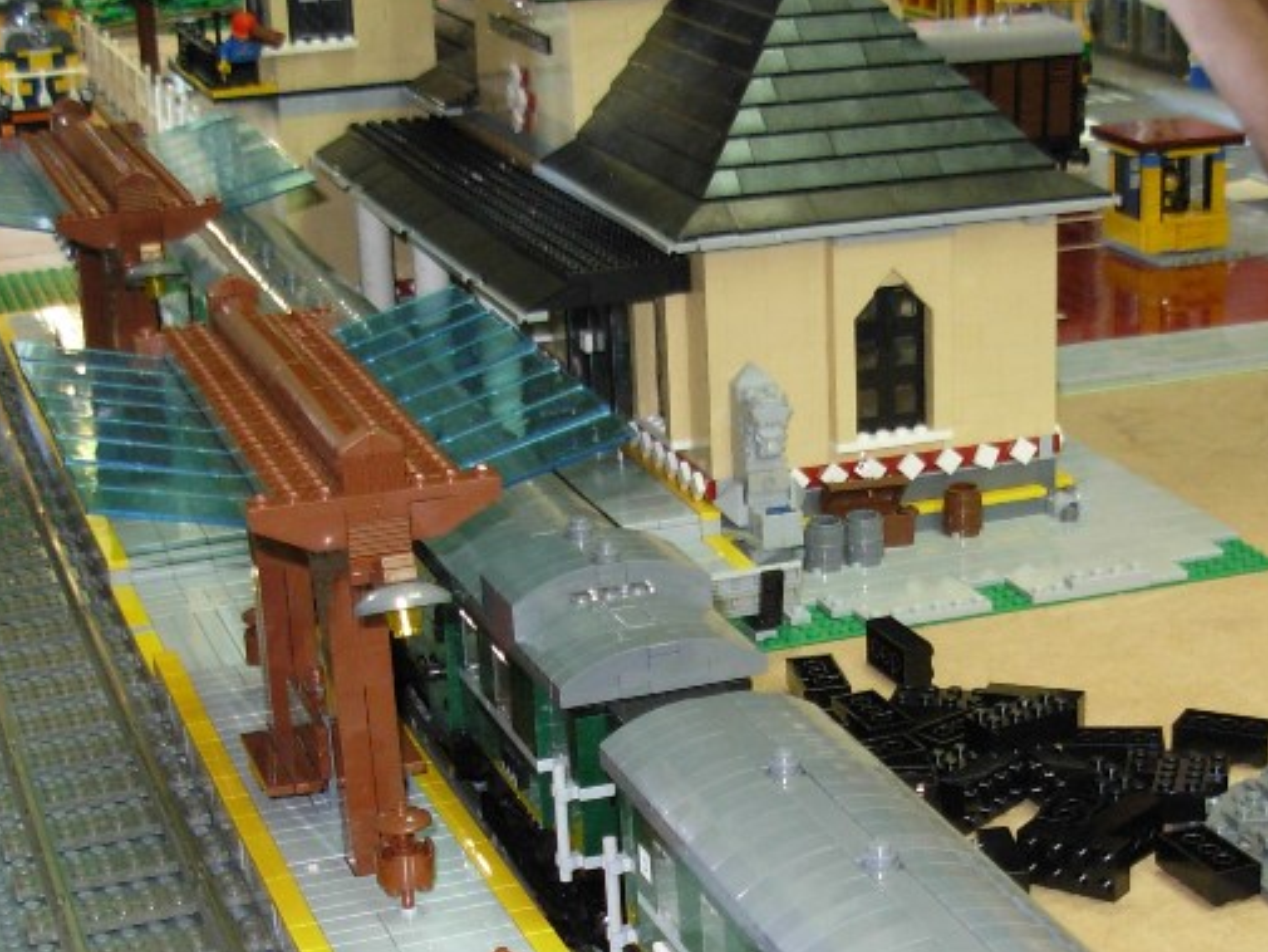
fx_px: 2821
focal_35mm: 77
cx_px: 809
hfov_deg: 25.2
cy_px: 716
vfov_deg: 19.0
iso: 200
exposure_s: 1/13.4
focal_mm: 6.3
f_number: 2.9
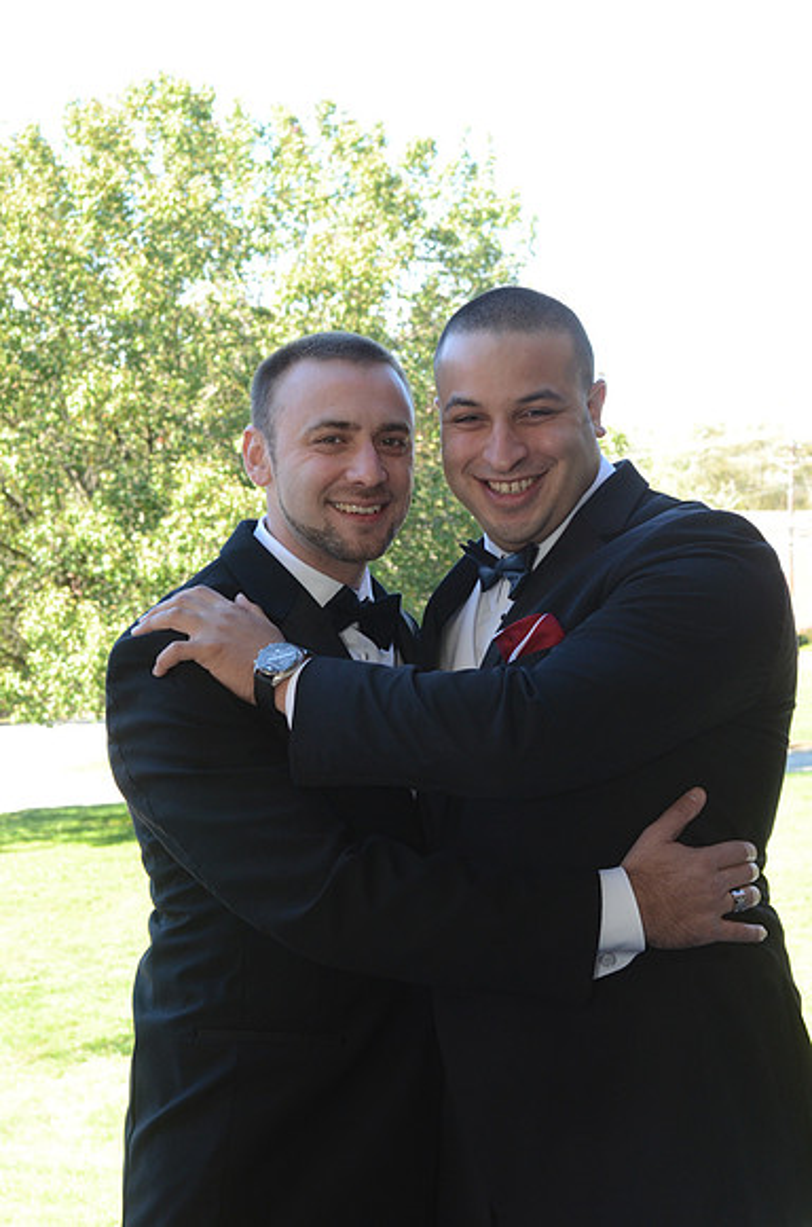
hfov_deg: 18.8
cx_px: 406
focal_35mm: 72
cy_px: 614
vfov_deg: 28.1
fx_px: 2448
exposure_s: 1/160
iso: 800
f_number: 9
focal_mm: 48
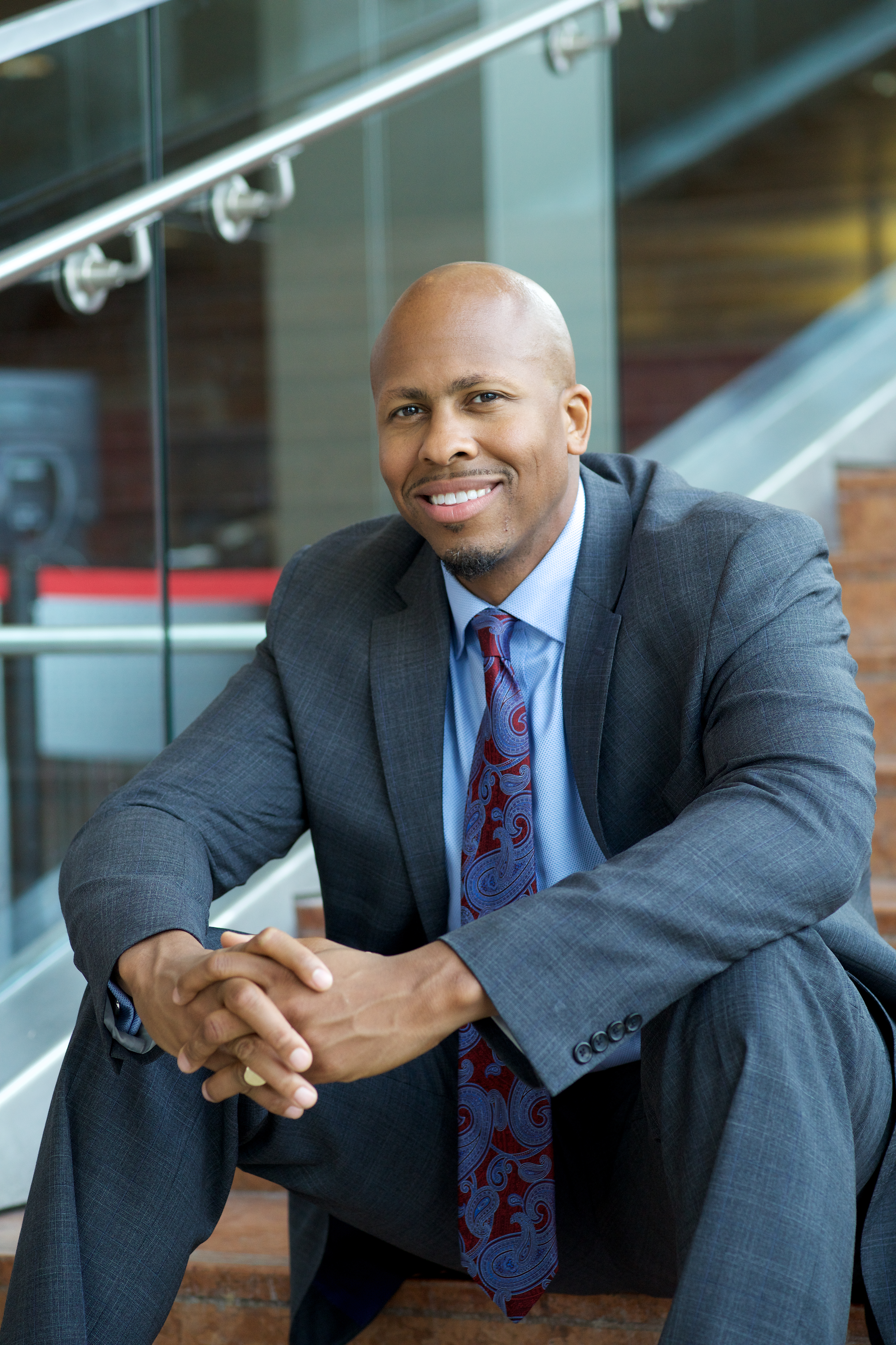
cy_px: 672
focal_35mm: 100
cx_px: 448
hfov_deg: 13.7
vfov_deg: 20.4
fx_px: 3733
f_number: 4
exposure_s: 1/200
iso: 640
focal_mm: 100
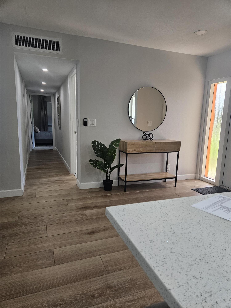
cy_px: 154
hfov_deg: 58.9
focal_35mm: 23
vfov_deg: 73.9
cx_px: 116
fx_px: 205
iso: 160
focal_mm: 5.4
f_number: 1.8
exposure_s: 1/207
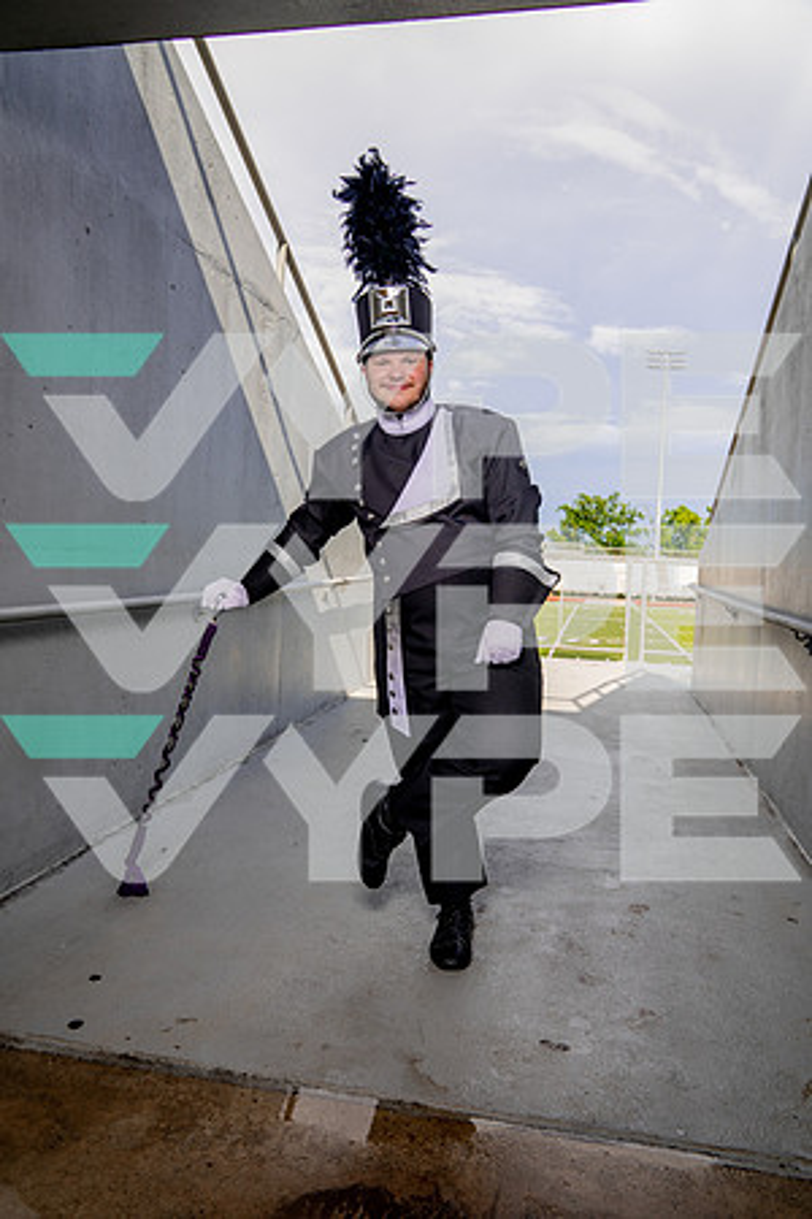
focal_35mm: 26
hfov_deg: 49.6
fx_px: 880
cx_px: 406
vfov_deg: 69.4
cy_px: 610
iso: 100
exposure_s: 1/250
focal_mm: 26
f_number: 5.6
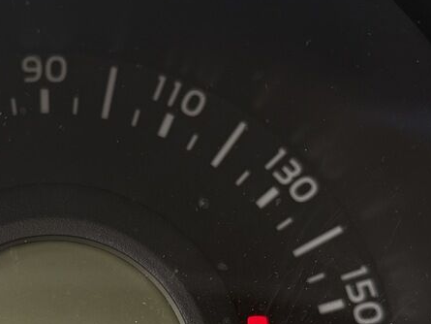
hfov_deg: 21.0
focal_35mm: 92
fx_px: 1146
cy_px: 267
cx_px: 76
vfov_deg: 15.9
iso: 100
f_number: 1.78
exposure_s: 1/279
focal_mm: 6.76
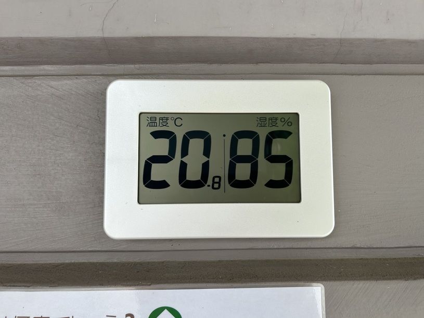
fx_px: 318
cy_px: 159
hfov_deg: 67.3
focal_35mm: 26
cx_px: 212
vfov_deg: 53.1
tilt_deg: +2.6
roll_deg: -0.2
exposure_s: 1/121
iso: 40
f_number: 1.5
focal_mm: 5.7
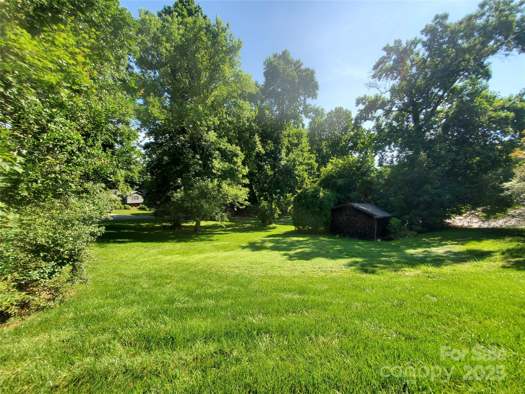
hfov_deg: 106.2
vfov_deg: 89.9
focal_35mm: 13
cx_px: 262
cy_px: 197
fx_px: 197
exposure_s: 1/631
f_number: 2.2
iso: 50
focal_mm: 1.8
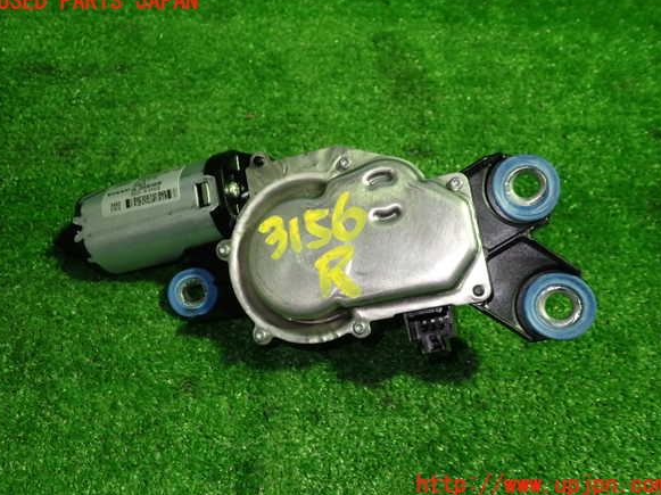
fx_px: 592
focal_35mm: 31
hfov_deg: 58.4
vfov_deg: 45.4
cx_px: 332
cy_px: 244
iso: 200
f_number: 2.3
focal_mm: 5.4
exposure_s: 1/40
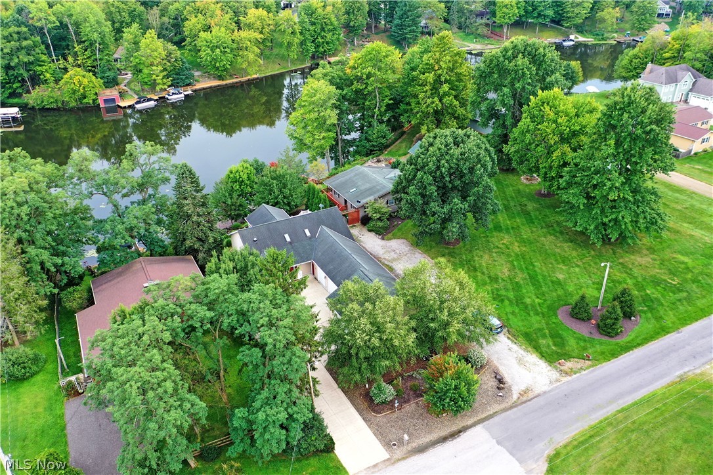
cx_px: 356
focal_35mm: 28
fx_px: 555
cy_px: 238
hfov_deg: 65.5
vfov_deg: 46.4
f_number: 3.5
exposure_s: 1/50
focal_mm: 10.26
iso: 100
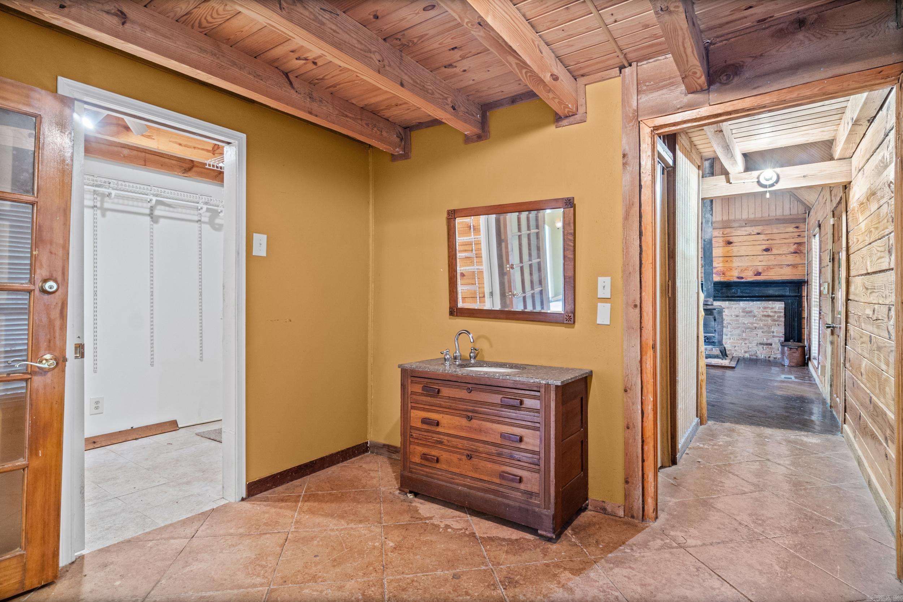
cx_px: 452
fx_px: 452
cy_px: 301
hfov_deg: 90.0
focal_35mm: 18
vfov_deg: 67.4
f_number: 8
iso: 400
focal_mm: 12
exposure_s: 3.2
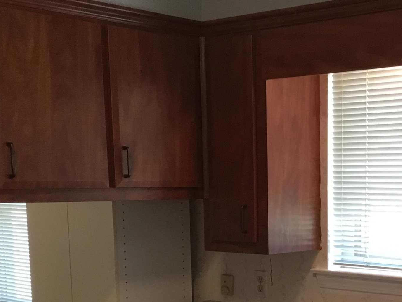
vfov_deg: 20.3
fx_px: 813
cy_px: 313
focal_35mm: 70
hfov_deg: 27.4
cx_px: 305
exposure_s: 1/30
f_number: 2.4
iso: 80
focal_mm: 3.3
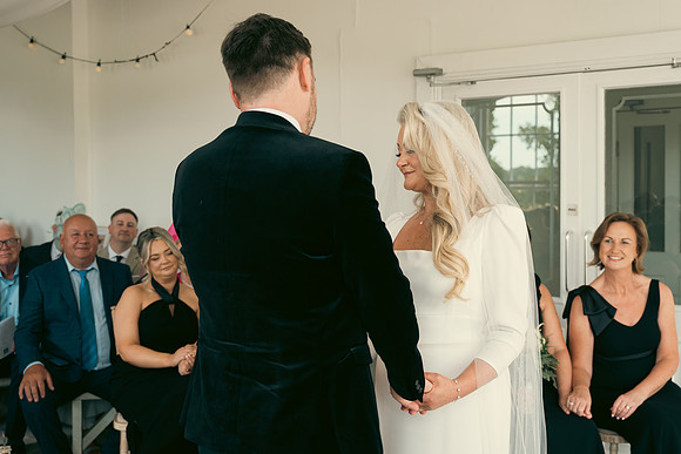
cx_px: 340
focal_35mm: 49
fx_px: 927
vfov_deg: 27.5
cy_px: 227
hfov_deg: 40.3
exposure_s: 1/160
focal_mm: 33
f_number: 3.5
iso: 320
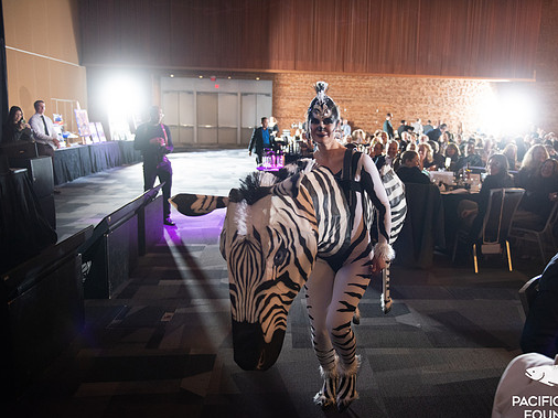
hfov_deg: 56.6
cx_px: 318
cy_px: 212
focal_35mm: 32
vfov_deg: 44.1
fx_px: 516
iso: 1600
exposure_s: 1/200
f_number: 2.8
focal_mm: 29
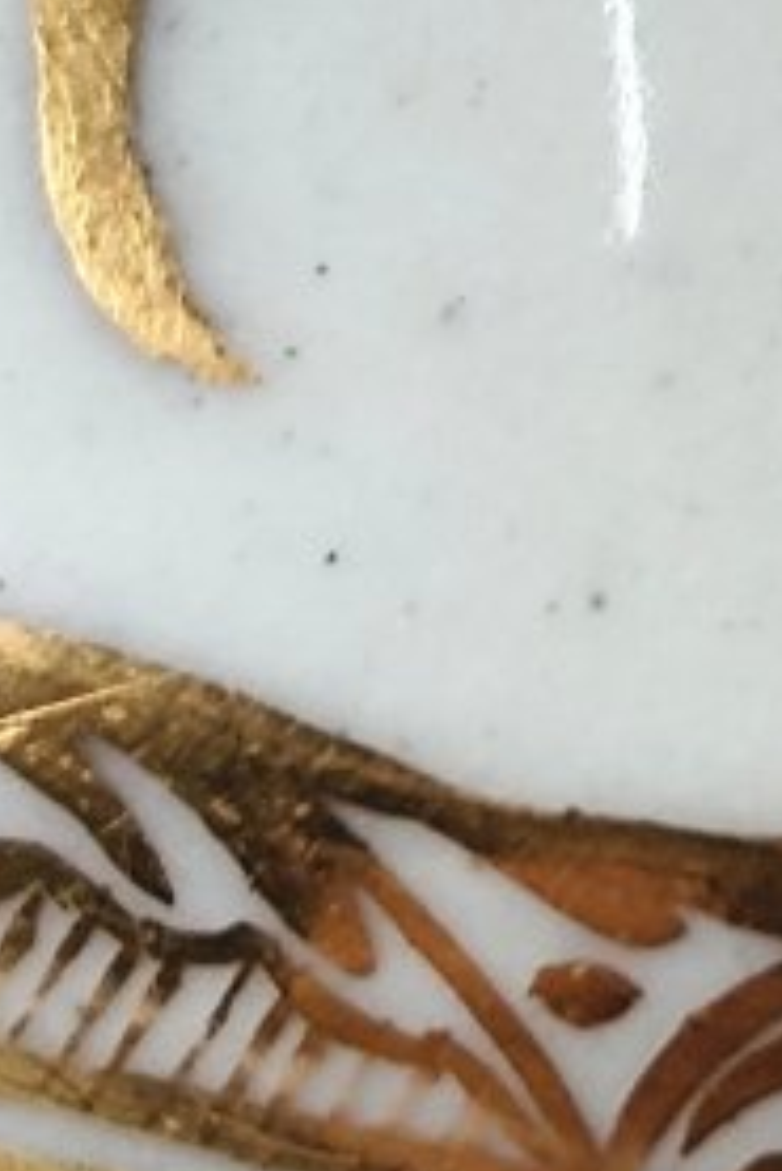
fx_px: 13634
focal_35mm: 419
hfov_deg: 3.3
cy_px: -1057
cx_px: 1725
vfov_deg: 4.8
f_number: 1.65
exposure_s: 1/100
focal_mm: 6.14
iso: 64
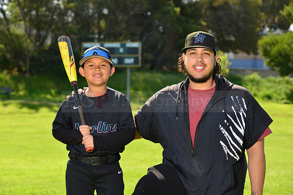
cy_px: 98
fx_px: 944
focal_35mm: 116
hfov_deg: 17.6
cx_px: 146
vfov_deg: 11.8
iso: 200
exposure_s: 1/250
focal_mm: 116
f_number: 8
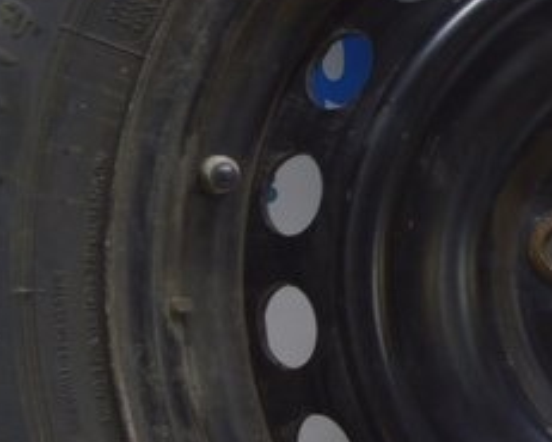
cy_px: 243
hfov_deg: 13.7
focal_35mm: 137
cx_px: 650
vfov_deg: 11.3
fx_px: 2239
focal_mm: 22
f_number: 5.6
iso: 400
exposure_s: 1/20
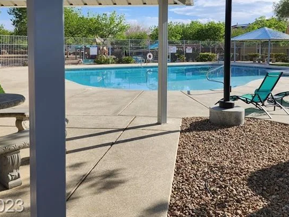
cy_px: 58
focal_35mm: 34
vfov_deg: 40.8
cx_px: 157
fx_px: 284
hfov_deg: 53.9
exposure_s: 1/963
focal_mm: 6.4
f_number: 1.8
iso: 12
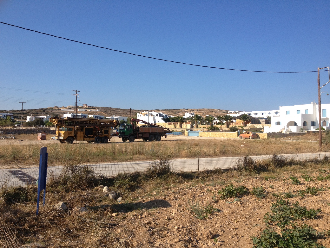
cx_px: 165
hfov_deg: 52.6
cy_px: 124
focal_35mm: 35
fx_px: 334
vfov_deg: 40.7
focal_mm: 4.28
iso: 50
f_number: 2.4
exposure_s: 1/1534
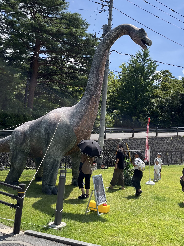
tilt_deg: +14.9
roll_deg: -3.4
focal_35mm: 35
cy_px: 87
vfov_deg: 51.9
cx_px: 101
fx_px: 248
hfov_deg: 40.6
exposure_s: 1/3745
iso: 50
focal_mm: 5.1
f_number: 1.6
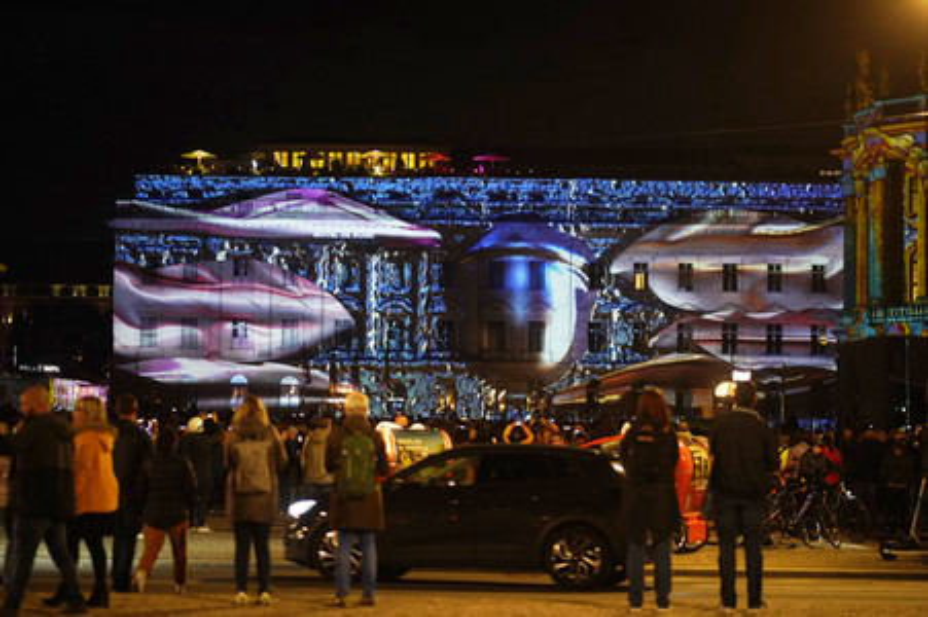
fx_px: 2189
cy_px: 308
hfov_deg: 23.9
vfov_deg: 16.0
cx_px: 464
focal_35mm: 85
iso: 1600
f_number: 2
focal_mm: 85
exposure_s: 1/60
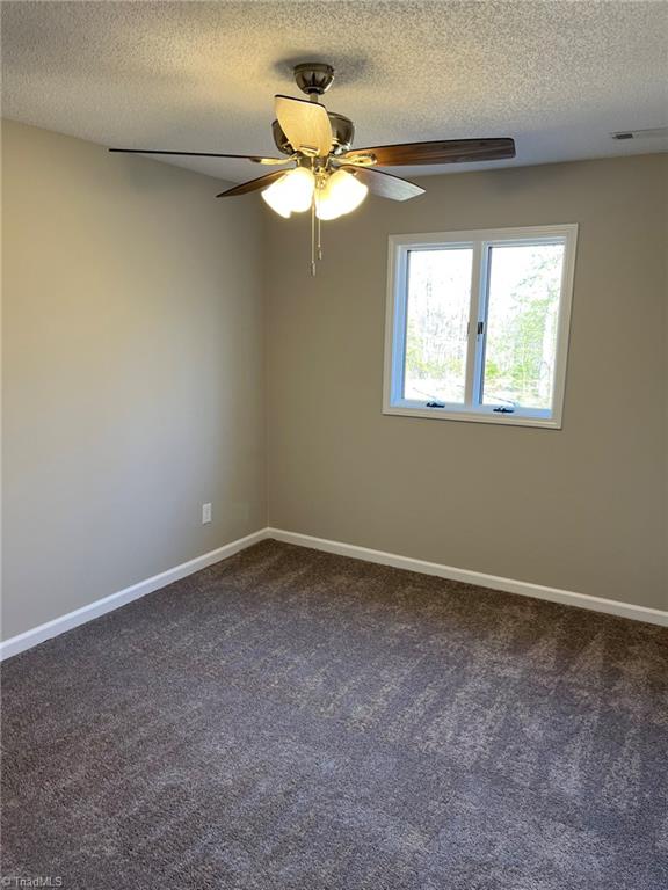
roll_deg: +0.4
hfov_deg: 53.1
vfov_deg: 67.3
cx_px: 334
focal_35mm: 26
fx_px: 669
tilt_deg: -10.9
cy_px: 445
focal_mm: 5.1
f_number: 1.6
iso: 64
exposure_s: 1/60
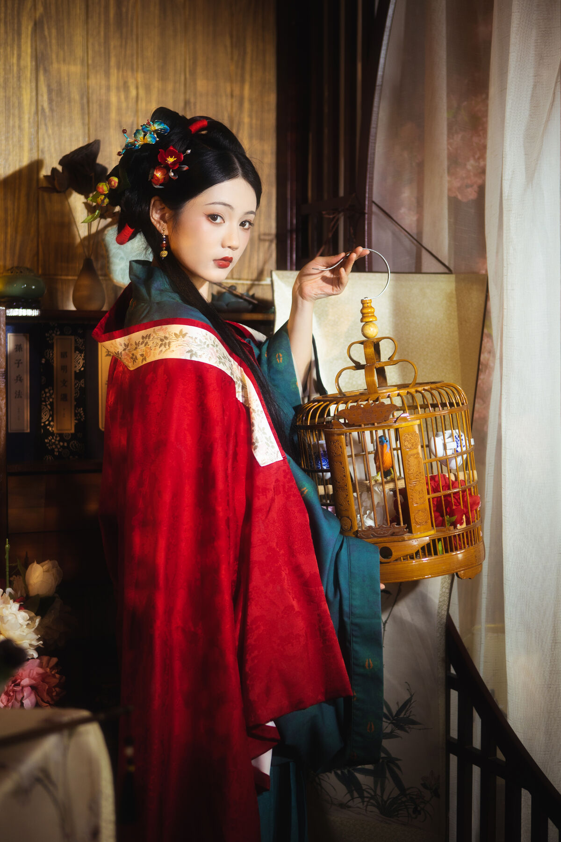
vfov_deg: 28.8
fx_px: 1636
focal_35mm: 70
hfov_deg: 19.5
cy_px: 421
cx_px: 280
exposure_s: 1/200
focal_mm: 70
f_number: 2.8
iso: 500
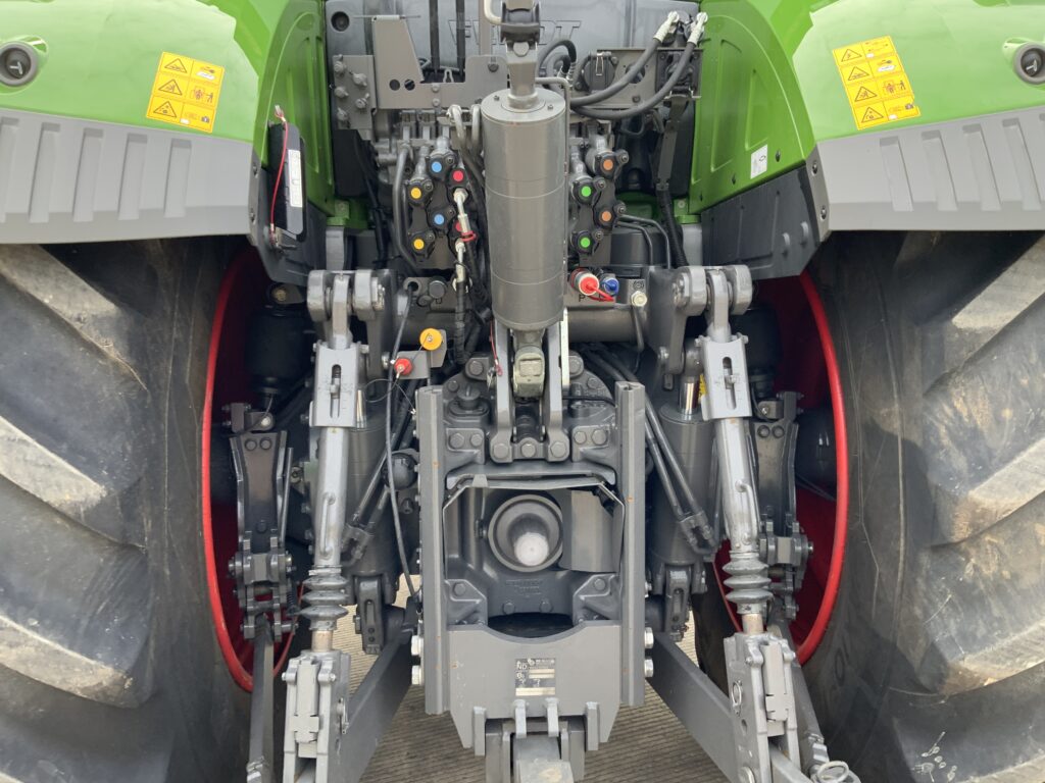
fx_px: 875
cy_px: 392
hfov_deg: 61.7
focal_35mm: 29
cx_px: 522
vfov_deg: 48.2
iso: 20
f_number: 1.8
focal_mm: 3
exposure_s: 1/122
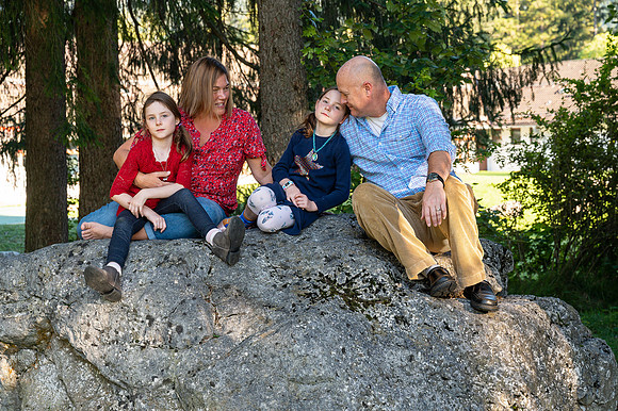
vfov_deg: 21.4
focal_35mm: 63
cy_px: 224
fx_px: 1086
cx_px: 295
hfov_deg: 31.8
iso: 200
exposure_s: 1/125
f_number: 5.6
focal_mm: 58
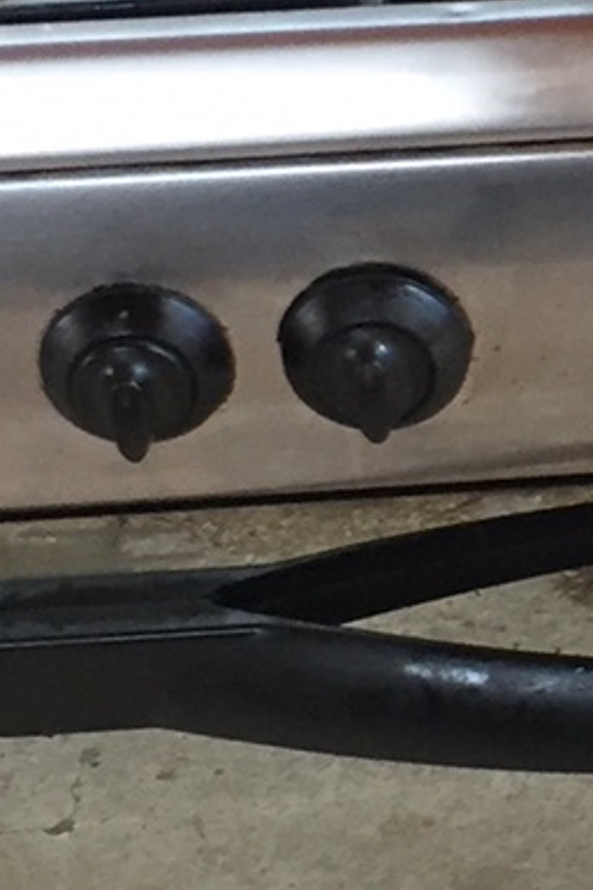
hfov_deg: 8.8
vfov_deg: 13.5
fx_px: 3731
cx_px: 1024
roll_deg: -0.5
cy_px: 172
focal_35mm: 151
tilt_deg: -30.8
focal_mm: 4.15
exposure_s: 1/33
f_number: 2.2
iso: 125
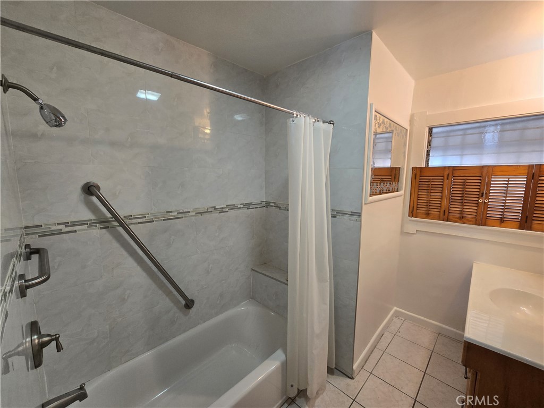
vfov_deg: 89.9
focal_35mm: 13
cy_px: 204
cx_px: 272
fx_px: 204
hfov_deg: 106.2
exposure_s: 1/60
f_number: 2.2
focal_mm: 2.2
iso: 80
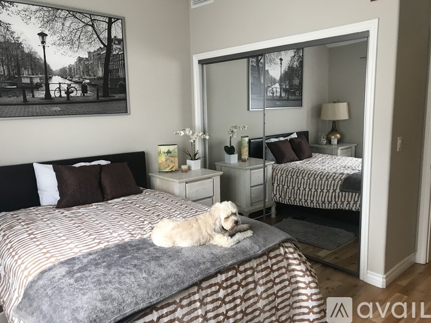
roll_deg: +1.5
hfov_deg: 63.5
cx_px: 216
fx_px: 349
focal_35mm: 28
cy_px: 162
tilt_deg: -9.2
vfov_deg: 49.7
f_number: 1.8
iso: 25
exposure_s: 1/30
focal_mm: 3.99
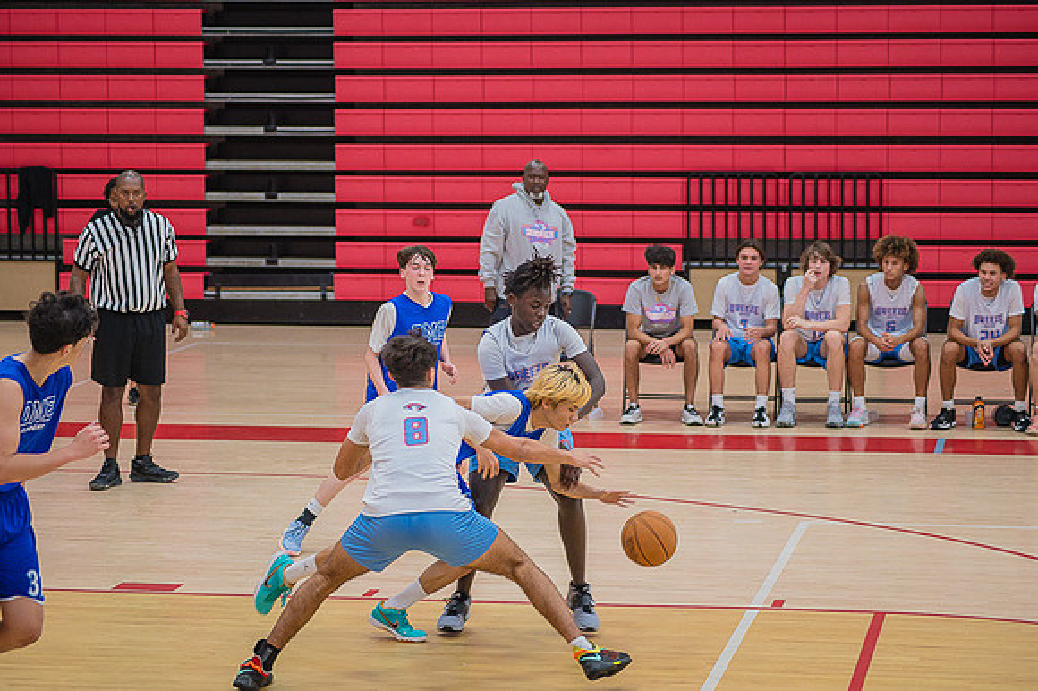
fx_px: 3227
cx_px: 519
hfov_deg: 18.3
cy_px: 346
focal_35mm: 112
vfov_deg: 12.2
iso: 1000
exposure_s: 1/250
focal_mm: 112
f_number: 4.8
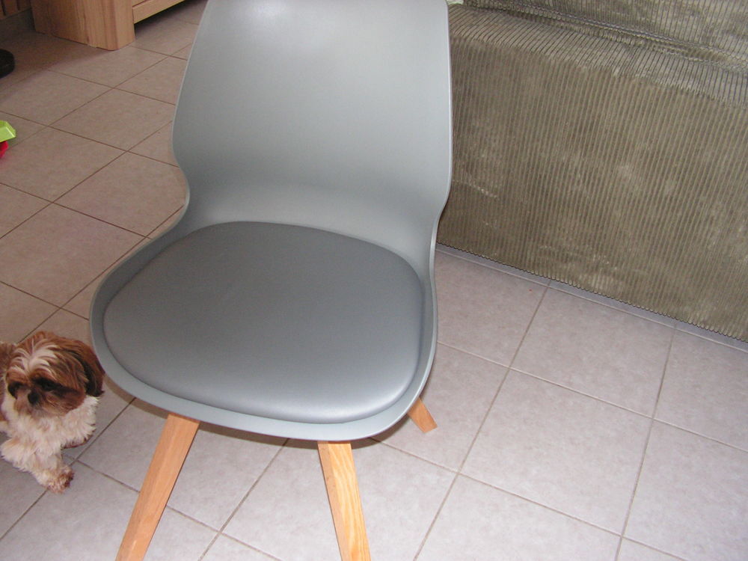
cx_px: 374
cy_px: 280
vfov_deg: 39.7
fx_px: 778
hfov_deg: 51.4
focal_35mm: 36
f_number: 3.2
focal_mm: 6
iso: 200
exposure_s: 1/40
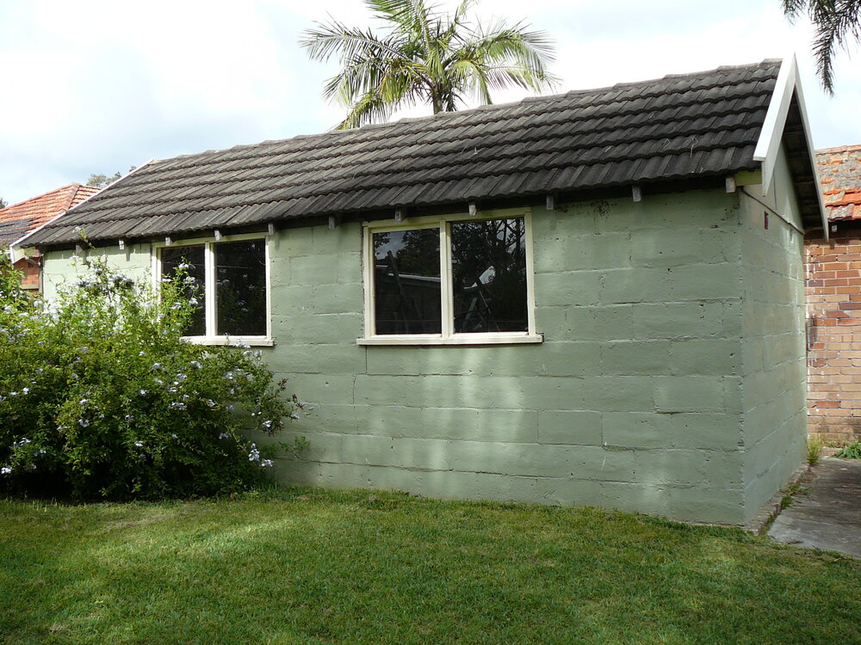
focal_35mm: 35
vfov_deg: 40.7
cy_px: 322
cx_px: 430
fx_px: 871
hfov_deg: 52.6
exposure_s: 1/640
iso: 80
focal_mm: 5.2
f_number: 2.8
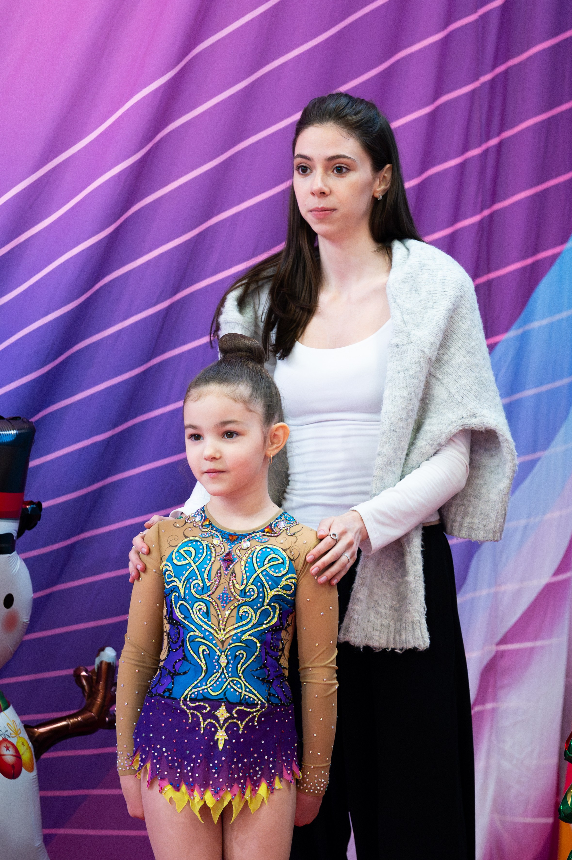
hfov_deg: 4.0
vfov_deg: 6.0
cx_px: 410
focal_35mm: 341
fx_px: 8138
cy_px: 424
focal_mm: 200
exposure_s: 1/400
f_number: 3.2
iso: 4000
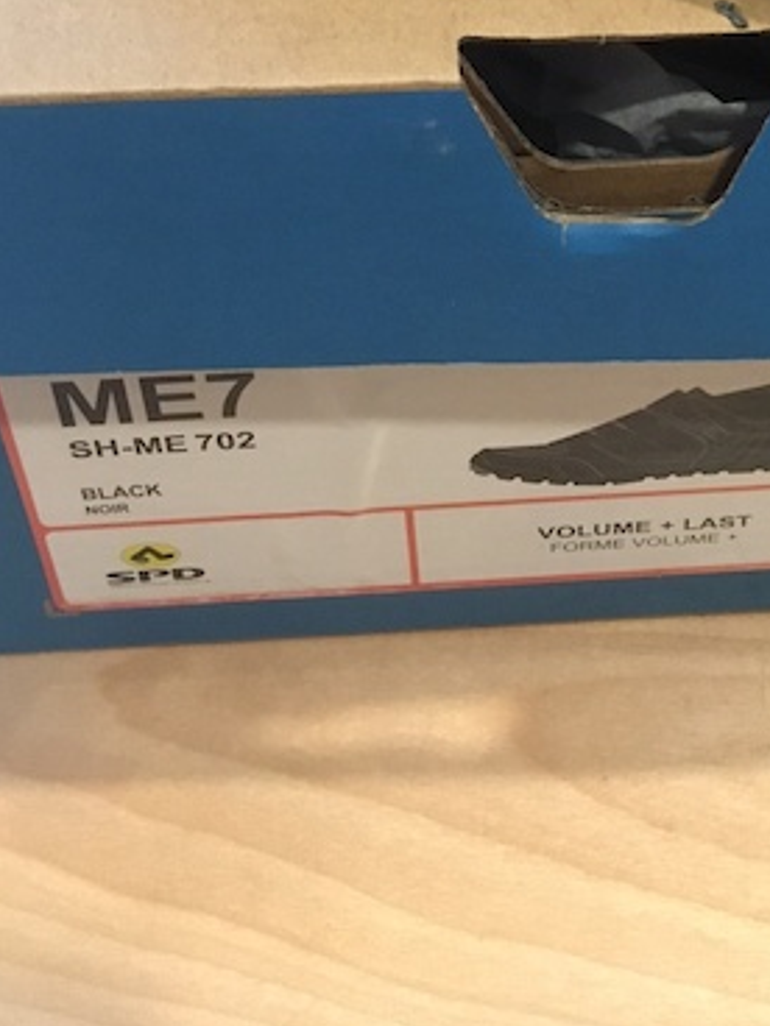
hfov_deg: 23.0
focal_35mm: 63
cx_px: 605
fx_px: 1869
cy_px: -50
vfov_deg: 28.4
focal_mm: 4.15
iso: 250
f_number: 2.2
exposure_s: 1/15
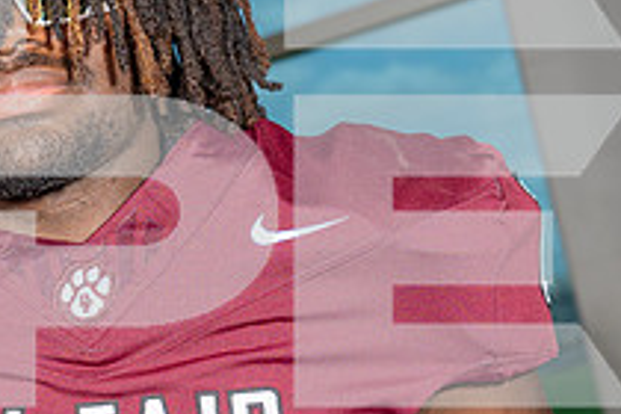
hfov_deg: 14.4
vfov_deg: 9.9
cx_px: -118
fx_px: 2380
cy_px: 253
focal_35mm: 138
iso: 200
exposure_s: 1/250
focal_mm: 50
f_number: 5.6
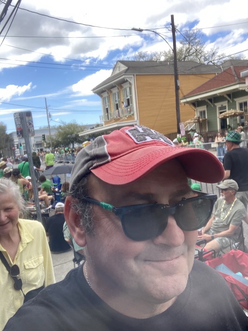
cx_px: 124
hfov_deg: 44.2
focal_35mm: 32
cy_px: 166
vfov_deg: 56.8
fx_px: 305
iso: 20
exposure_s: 1/156
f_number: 2.2
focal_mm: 2.87
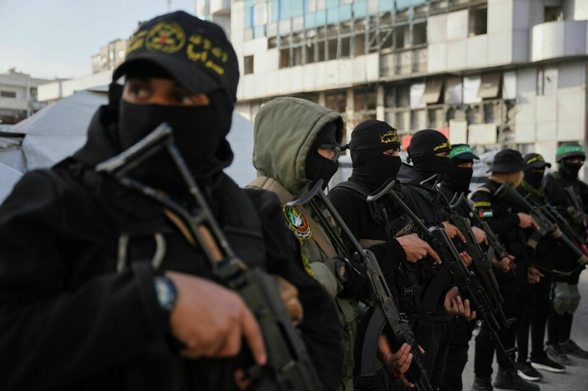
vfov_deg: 34.8
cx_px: 294
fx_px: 625
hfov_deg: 50.4
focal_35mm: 38
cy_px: 196
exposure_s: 1/1600
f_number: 2.8
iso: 200
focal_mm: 38.3
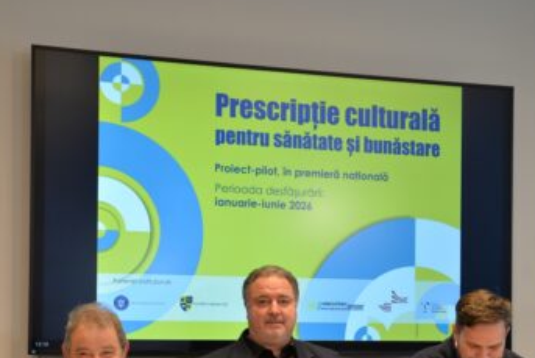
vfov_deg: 21.3
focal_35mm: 63
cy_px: 299
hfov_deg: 31.9
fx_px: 937
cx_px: 278
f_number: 4.5
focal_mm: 36
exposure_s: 1/80
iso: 400
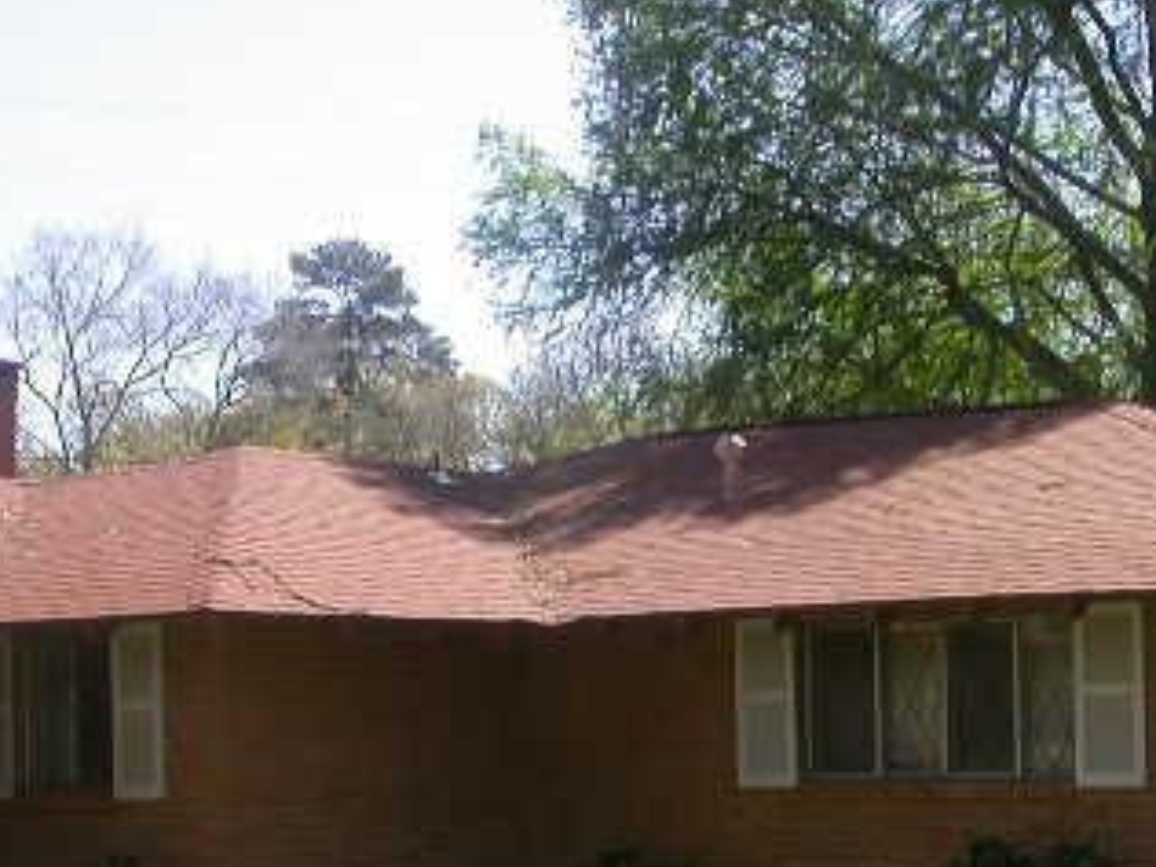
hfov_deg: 25.2
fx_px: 2571
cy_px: 651
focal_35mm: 77
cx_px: 801
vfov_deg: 19.0
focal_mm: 7.85
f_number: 6
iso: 100
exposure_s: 1/205
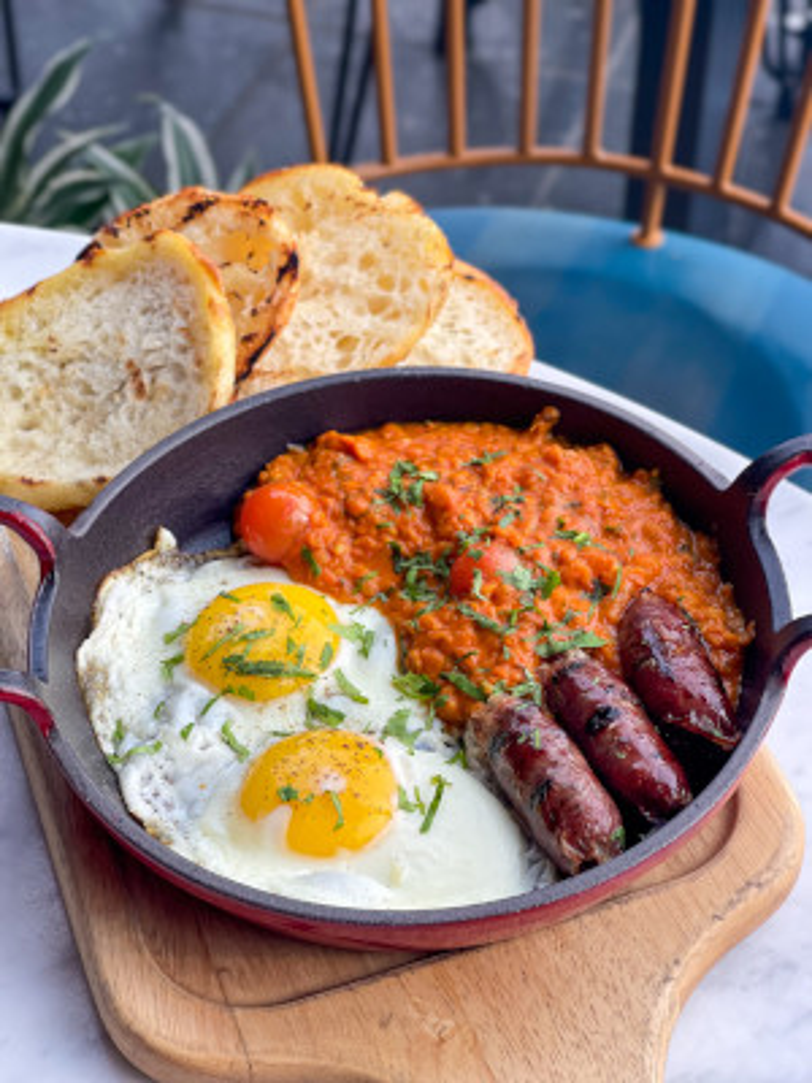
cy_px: 542
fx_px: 2002
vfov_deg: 30.3
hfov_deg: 22.9
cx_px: 406
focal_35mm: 64
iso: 50
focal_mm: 7.5
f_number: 2.2
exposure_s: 1/100
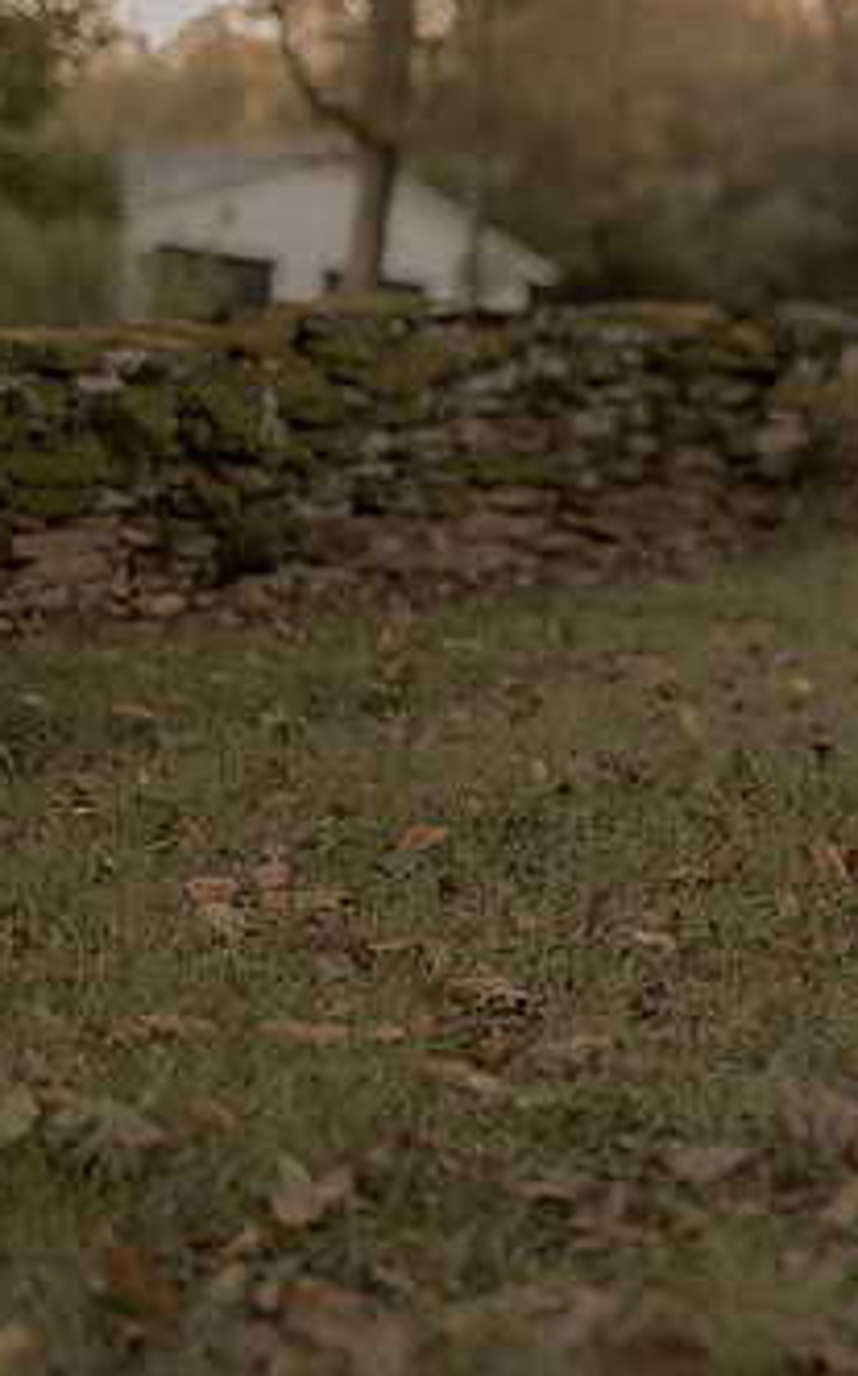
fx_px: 3336
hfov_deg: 14.1
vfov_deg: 23.3
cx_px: 1115
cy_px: 655
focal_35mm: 89
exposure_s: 1/500
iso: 160
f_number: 1.8
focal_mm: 50
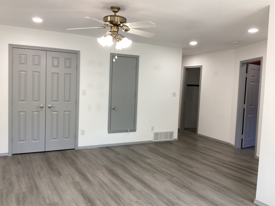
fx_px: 246
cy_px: 103
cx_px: 138
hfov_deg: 58.4
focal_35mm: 31
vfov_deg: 45.4
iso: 50
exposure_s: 1/60
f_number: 2.4
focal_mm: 3.3
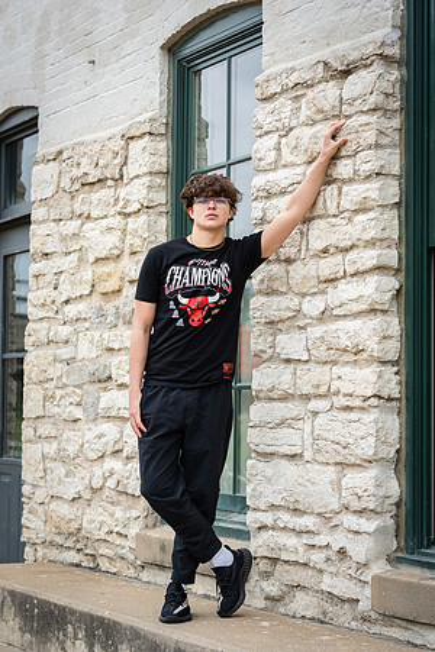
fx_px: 1541
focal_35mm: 85
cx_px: 218
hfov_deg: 16.1
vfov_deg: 23.9
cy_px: 326
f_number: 3.5
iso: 50
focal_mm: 85
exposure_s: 1/125
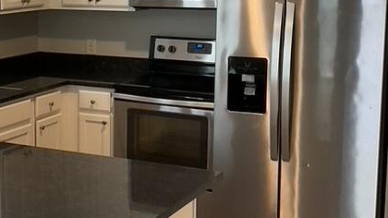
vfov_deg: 15.6
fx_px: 792
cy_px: 76
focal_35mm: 77
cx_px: 50
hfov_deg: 26.7
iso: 125
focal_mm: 3
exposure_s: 1/60
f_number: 1.8
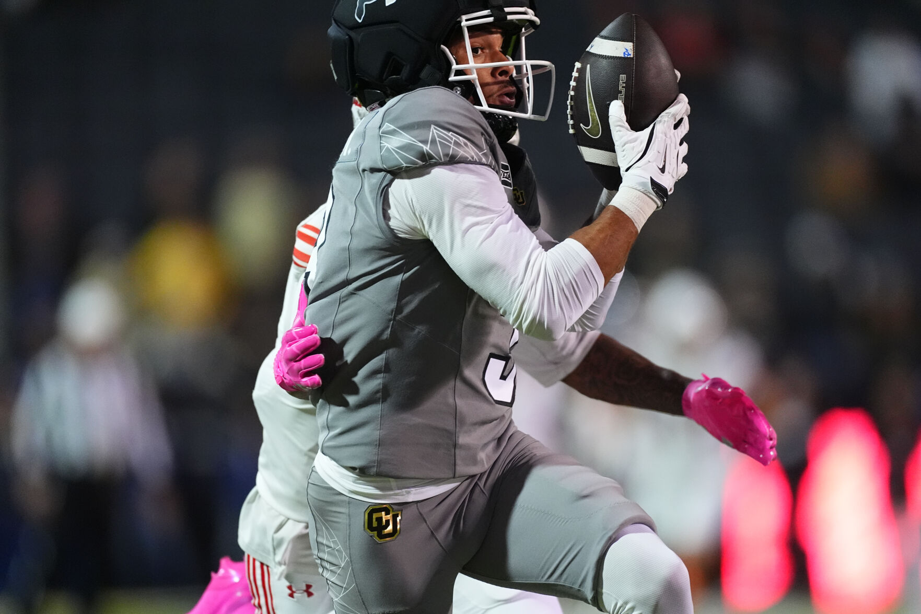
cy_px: 307
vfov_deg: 2.3
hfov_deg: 3.4
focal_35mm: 600
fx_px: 15347
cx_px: 460
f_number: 4
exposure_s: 1/1600
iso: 6400
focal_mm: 600
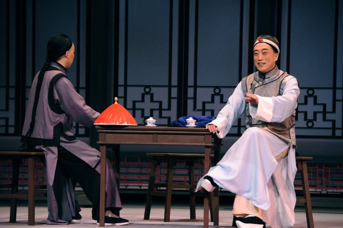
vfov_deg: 6.9
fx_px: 1904
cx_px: 172
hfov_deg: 10.3
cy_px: 114
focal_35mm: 200
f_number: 6.3
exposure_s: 1/160
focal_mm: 200
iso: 3200
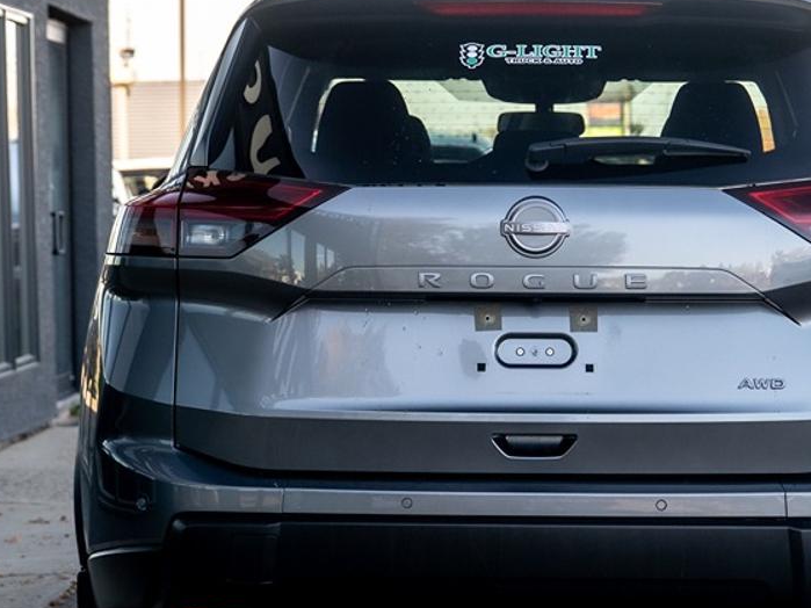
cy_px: 187
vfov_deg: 10.2
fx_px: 3397
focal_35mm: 145
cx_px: 544
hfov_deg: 13.6
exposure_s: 1/200
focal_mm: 55
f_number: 4
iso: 100
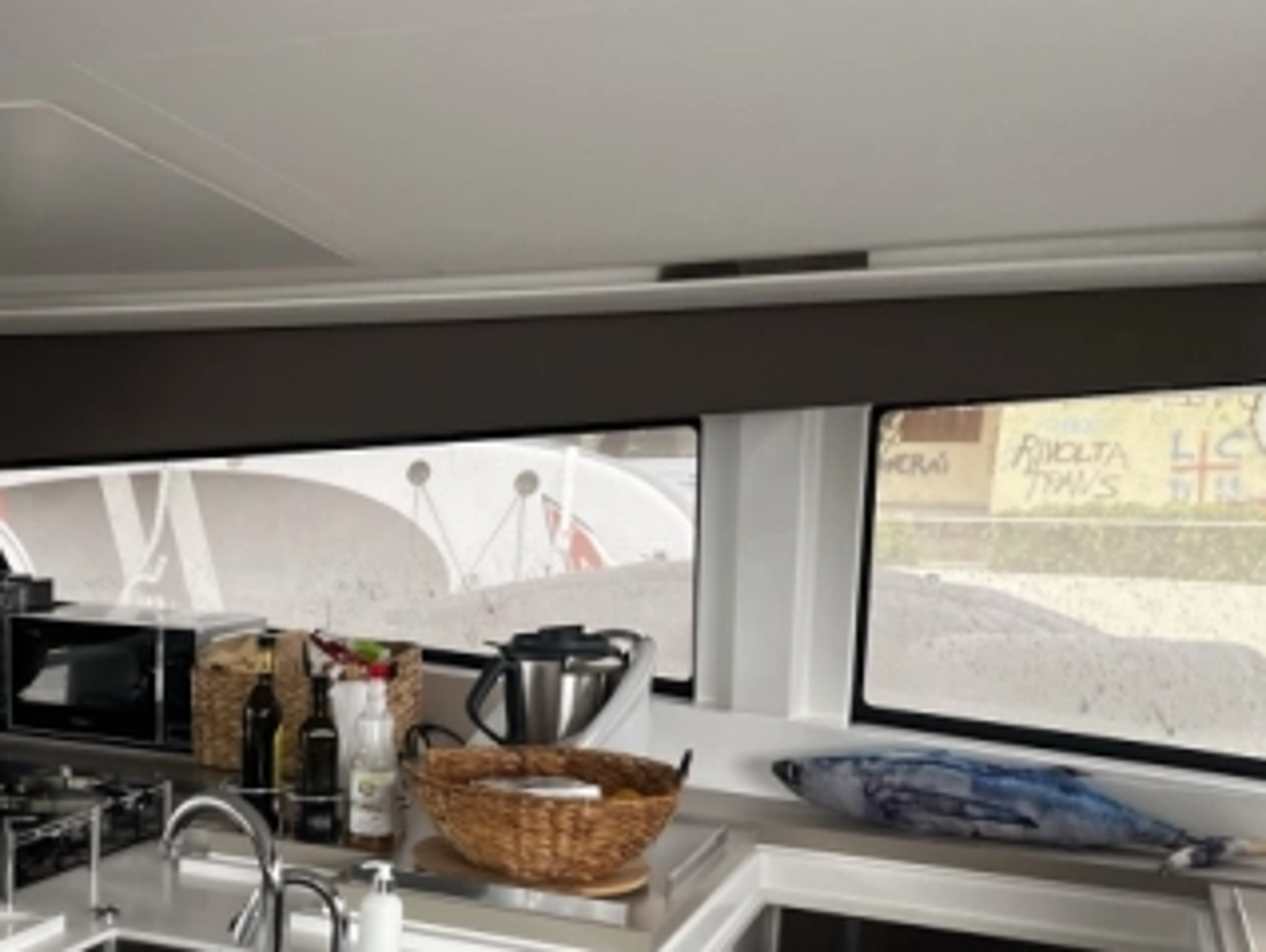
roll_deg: -1.4
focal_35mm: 45
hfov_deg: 40.2
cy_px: 771
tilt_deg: -10.2
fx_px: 1647
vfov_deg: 31.3
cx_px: 235
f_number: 1.6
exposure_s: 1/102
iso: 125
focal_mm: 5.1
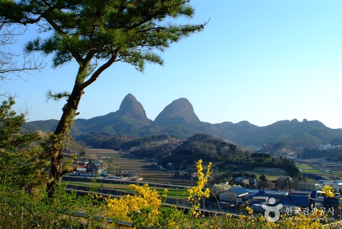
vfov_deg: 32.0
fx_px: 399
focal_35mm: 42
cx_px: 171
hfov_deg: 46.3
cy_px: 114
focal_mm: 28
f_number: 8
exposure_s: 1/250
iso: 200
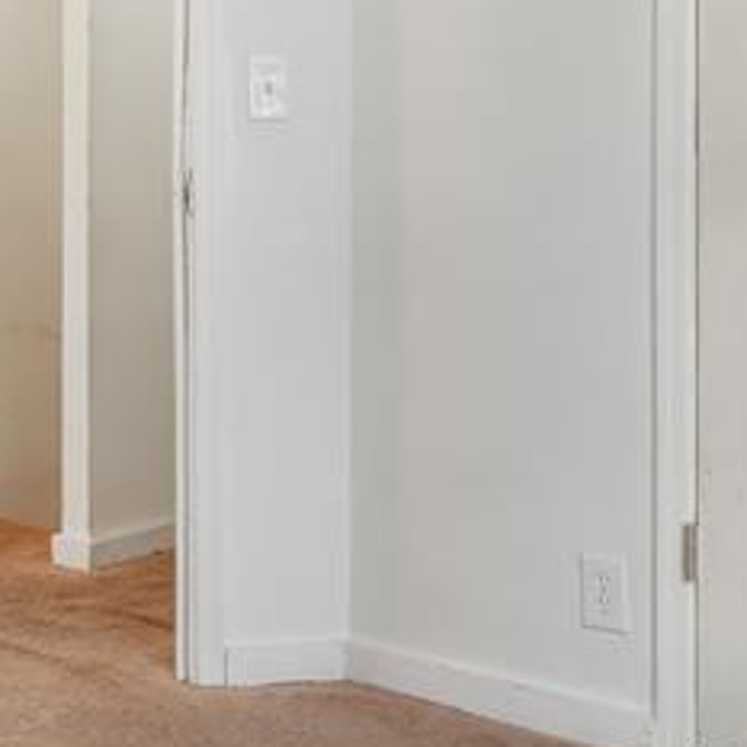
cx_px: 199
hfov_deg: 30.1
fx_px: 1367
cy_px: 131
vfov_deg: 29.7
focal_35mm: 56
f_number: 8
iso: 100
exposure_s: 1.3
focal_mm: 10
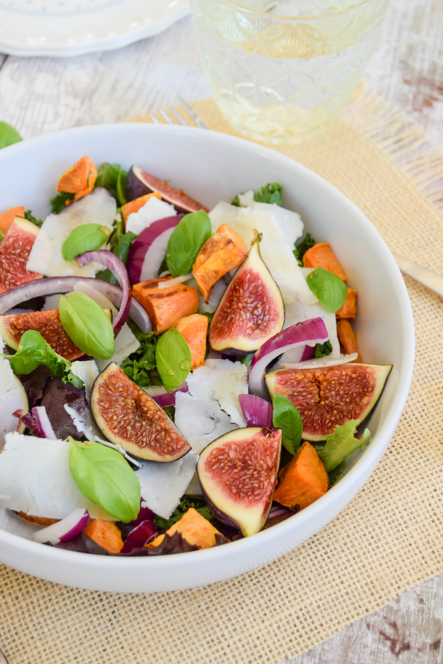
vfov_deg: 24.6
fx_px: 1523
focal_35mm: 82
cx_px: 222
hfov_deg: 16.6
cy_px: 332
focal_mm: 55
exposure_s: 1/160
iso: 400
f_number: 6.3
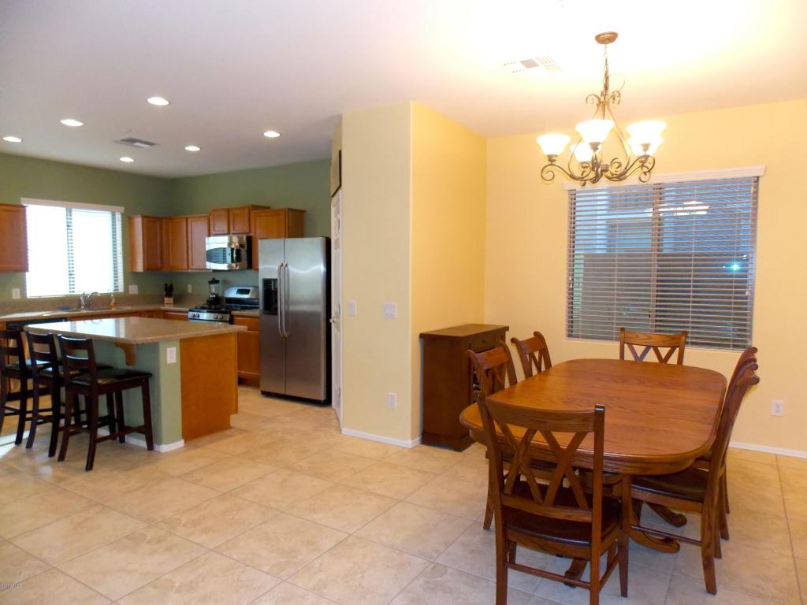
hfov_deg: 73.9
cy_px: 302
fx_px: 536
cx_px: 404
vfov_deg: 58.9
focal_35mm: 23
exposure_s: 1/30
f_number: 3.1
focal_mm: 4
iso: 250
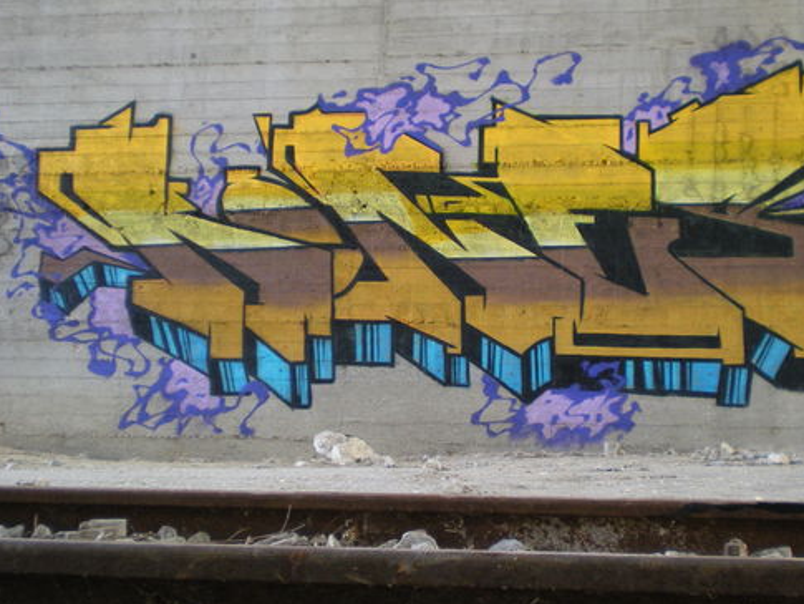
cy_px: 206
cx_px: 499
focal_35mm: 59
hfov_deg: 32.5
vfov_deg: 24.7
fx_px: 1371
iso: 148
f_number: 3.5
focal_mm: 7.4
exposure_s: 1/60.4
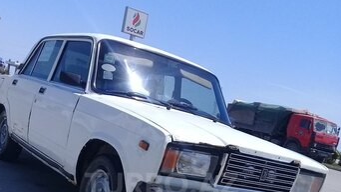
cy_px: 184
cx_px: 162
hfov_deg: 42.1
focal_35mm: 49
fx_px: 443
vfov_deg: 23.5
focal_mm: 3.3
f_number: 2.2
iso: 50
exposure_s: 1/1715
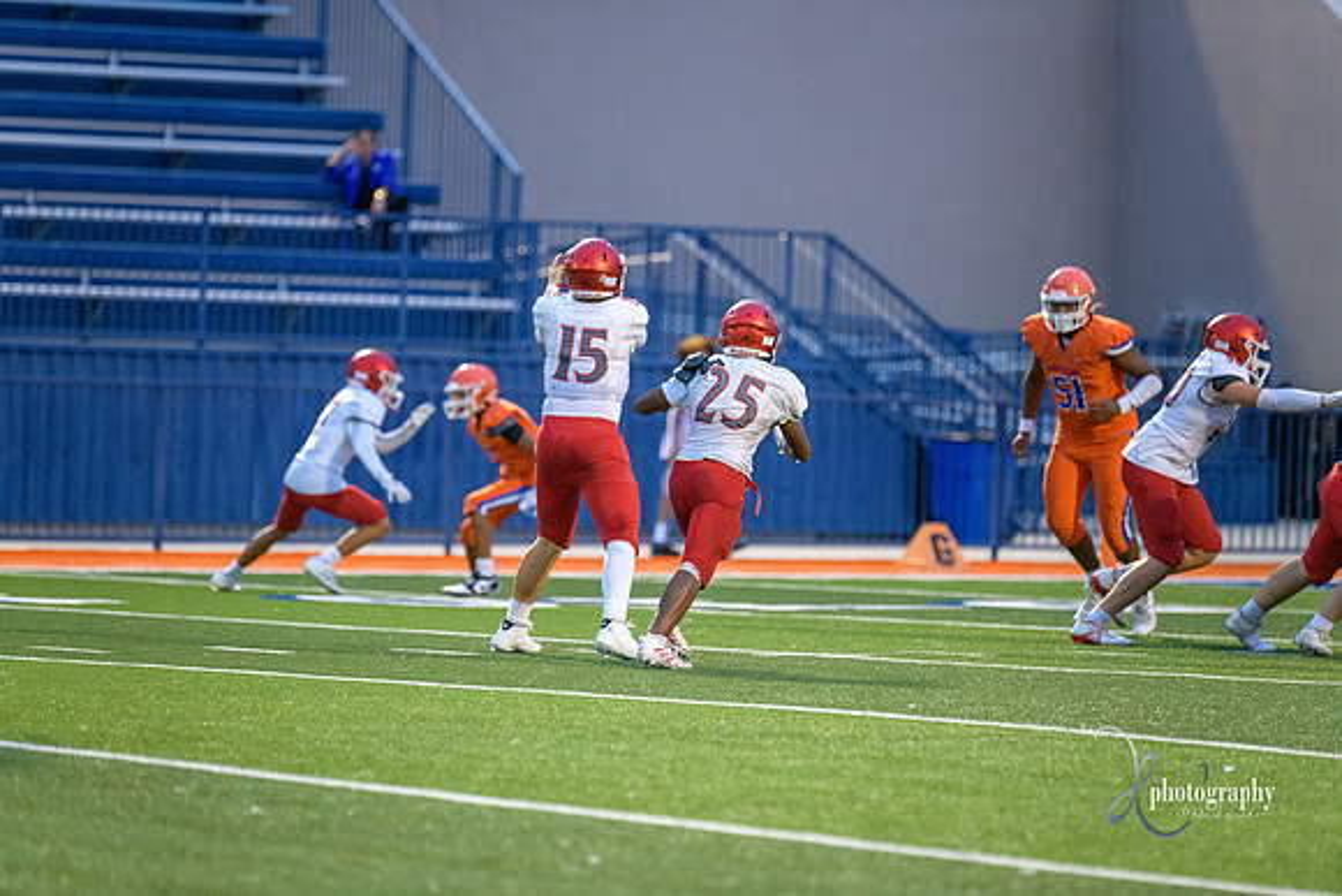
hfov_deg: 8.2
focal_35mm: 250
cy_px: 448
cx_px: 671
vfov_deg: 5.5
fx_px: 9321
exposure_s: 1/800
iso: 3200
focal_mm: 250
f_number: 2.8
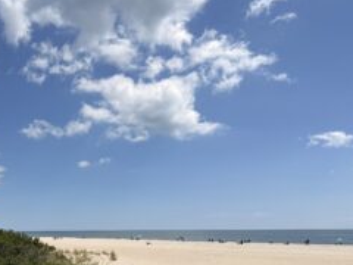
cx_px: 63
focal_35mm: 40
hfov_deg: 44.2
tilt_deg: +1.8
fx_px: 408
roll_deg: +0.1
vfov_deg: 34.7
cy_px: 216
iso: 80
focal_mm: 6.76
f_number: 1.78
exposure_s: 1/9091
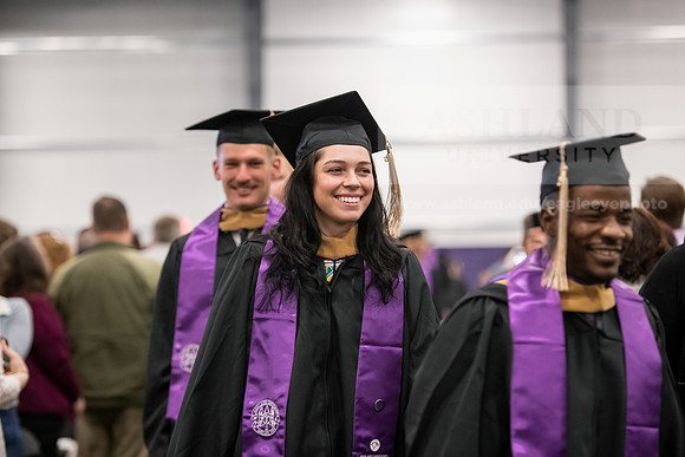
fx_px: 2284
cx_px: 342
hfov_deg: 17.1
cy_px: 228
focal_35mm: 120
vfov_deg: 11.4
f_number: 3.2
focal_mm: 120
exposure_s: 1/200
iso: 3200
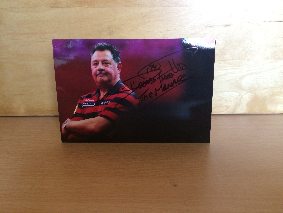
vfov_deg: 48.2
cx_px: 142
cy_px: 106
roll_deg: +1.2
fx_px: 237
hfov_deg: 61.7
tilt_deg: -15.3
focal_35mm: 29
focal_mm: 4.15
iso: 250
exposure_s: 1/30
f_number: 2.2
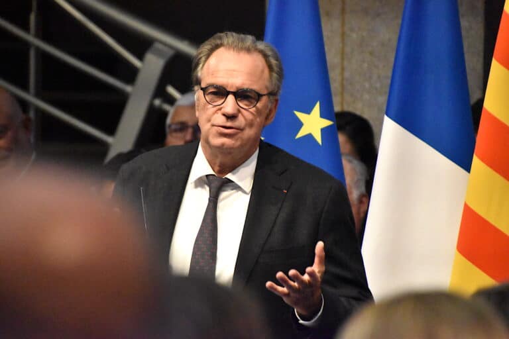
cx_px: 254
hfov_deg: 4.6
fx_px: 6362
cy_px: 170
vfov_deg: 3.1
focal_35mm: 450
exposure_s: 1/400
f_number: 6.3
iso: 12800
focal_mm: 300
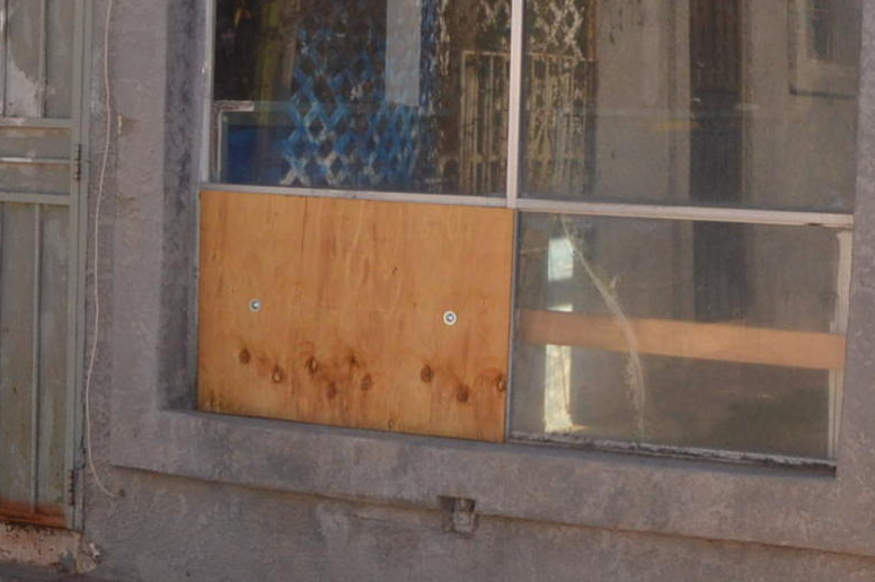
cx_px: 435
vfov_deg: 11.8
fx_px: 2817
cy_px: 174
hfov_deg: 17.7
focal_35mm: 116
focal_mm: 20
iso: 400
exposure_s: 1/200
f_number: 10
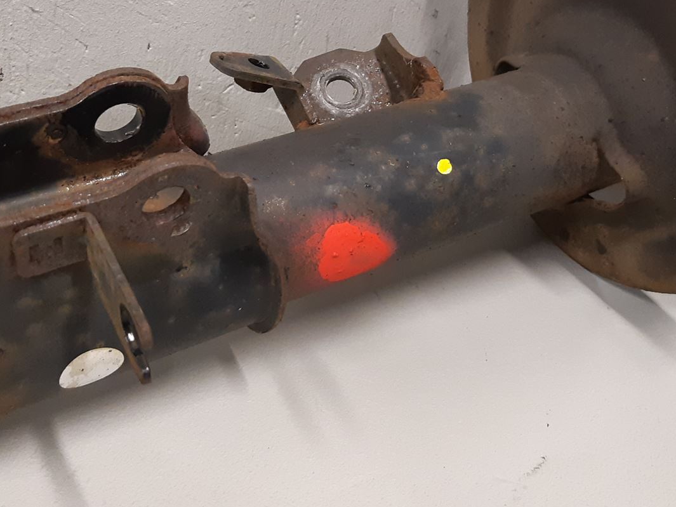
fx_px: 977
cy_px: 155
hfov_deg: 38.2
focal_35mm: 50
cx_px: 350
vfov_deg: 28.8
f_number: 1.7
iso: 250
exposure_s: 1/50
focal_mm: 3.93
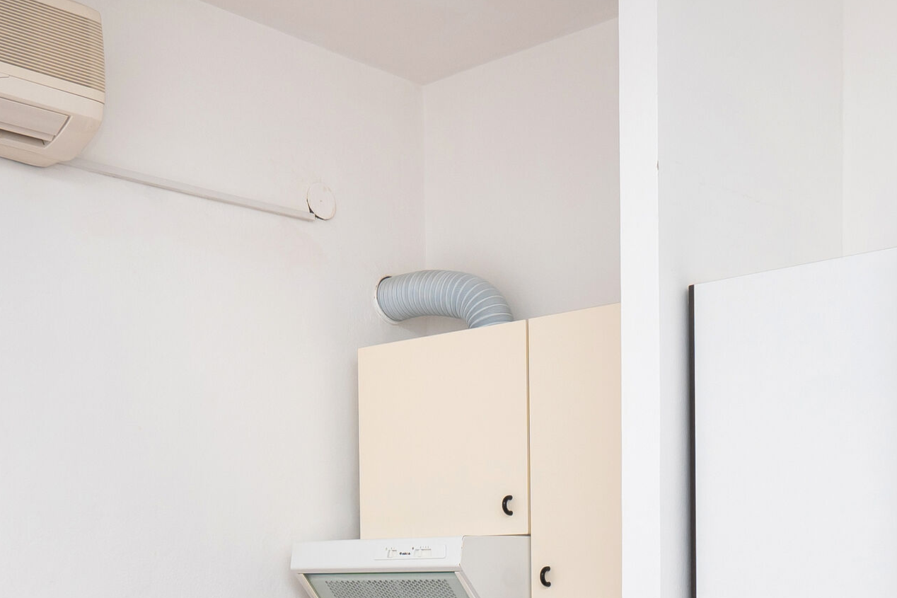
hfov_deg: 37.5
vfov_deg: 24.0
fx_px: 1320
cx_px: 415
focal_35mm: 53
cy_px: 639
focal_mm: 16
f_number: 8
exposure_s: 1/200
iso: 200
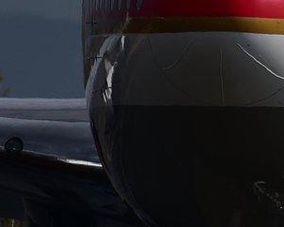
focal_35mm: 2866
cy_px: -101
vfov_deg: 0.5
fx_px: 24105
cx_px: 400
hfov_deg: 0.7
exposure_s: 1/1250
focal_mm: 450
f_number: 8
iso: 100
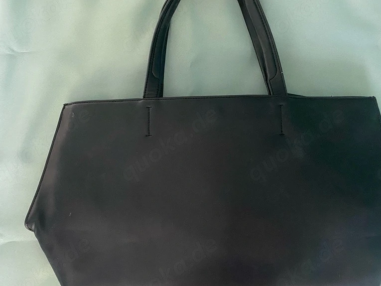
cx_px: 205
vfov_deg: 41.8
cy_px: 146
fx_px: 374
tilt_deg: -84.3
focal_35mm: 34
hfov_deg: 53.9
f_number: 1.8
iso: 800
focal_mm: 4.25
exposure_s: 1/30
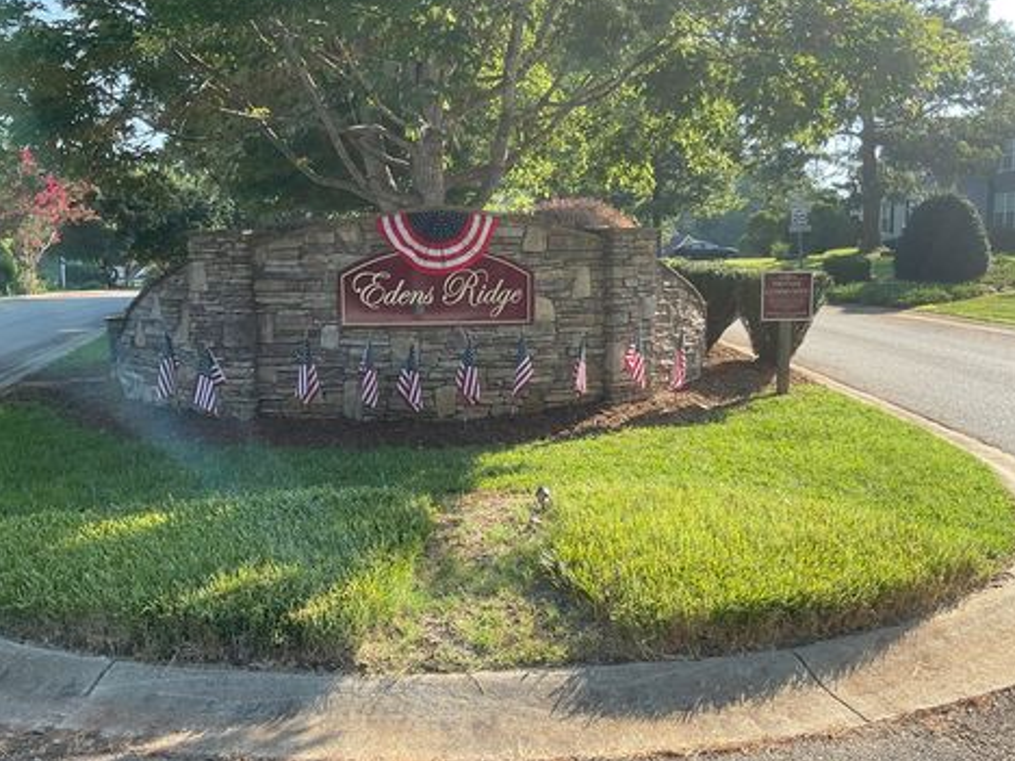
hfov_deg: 58.4
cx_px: 503
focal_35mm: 31
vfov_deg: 45.4
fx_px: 909
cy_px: 374
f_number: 1.8
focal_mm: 3
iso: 16
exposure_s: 1/509
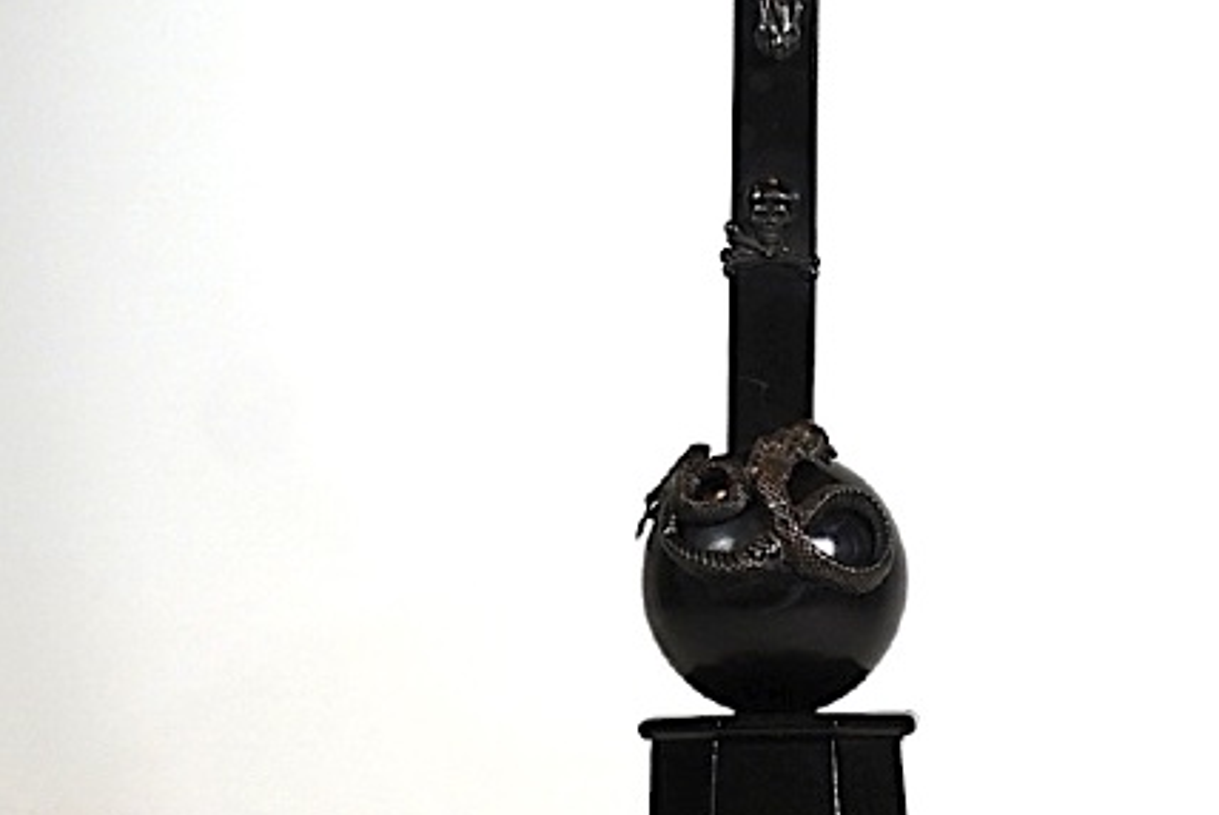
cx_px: 837
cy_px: 242
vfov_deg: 6.0
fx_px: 7793
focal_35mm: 230
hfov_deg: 8.9
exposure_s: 1/160
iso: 320
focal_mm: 55
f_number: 4.5
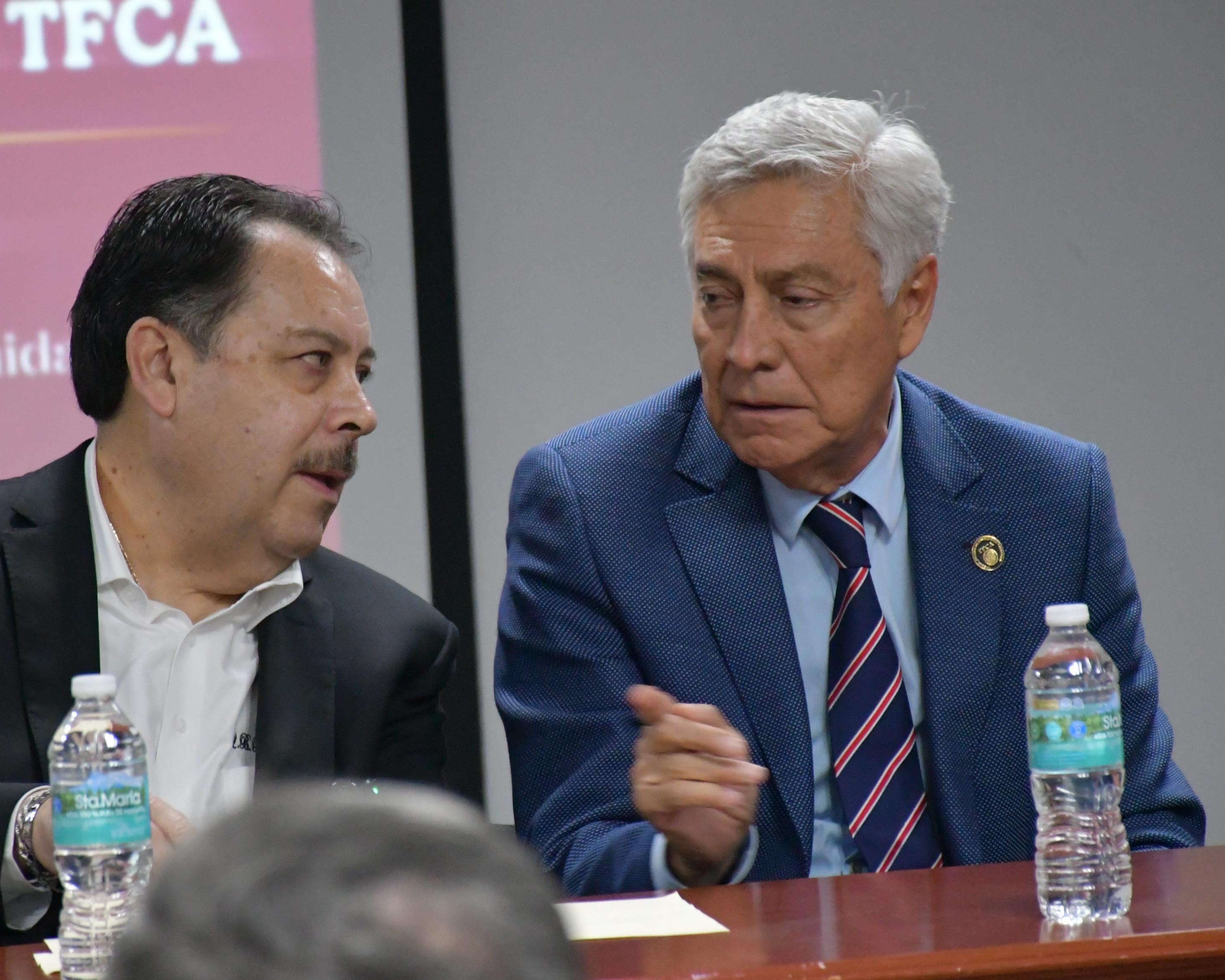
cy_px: 399
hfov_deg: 6.8
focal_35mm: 283
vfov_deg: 5.5
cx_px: 513
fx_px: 10261
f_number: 5.6
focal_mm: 140
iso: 6400
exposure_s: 1/100
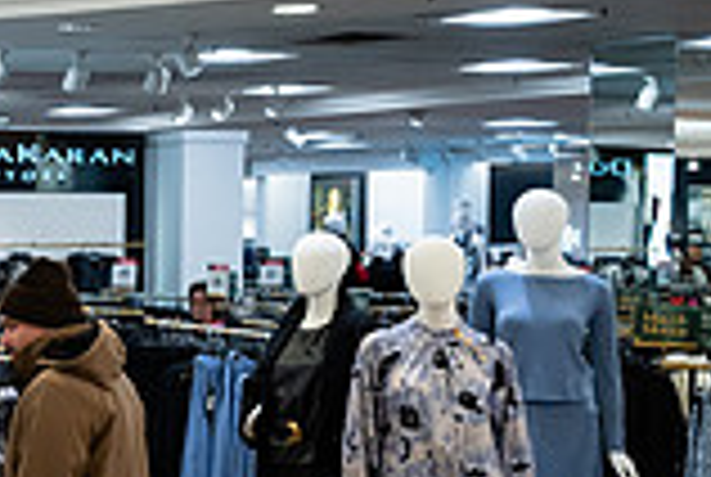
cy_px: 263
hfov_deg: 18.4
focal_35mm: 90
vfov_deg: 15.3
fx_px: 1781
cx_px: -513
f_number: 3.2
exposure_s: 1/200
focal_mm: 24
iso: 1000
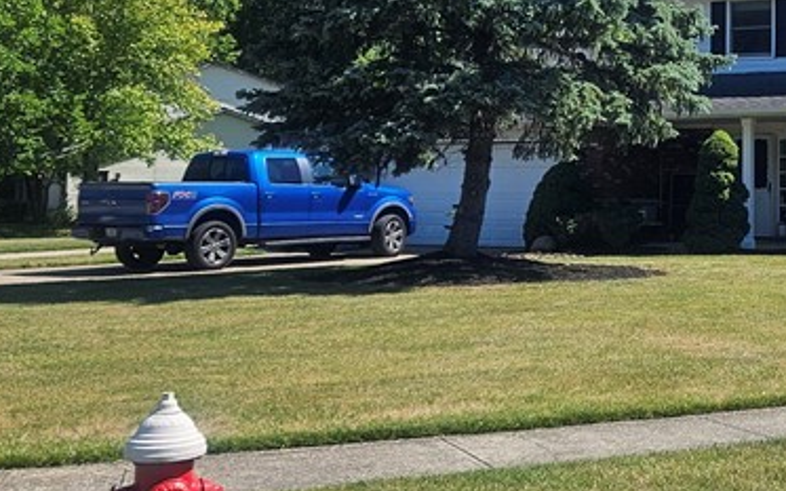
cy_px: 91
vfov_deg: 19.2
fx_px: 1435
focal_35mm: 67
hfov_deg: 28.1
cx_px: 847
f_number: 1.8
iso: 25
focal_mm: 5.4
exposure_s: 1/1814
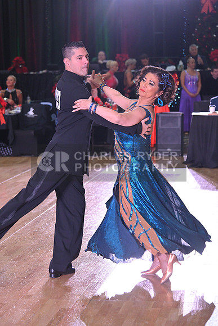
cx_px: 109
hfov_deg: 14.0
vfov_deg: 20.8
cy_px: 163
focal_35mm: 98
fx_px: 890
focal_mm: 98
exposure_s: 1/320
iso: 2500
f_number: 5
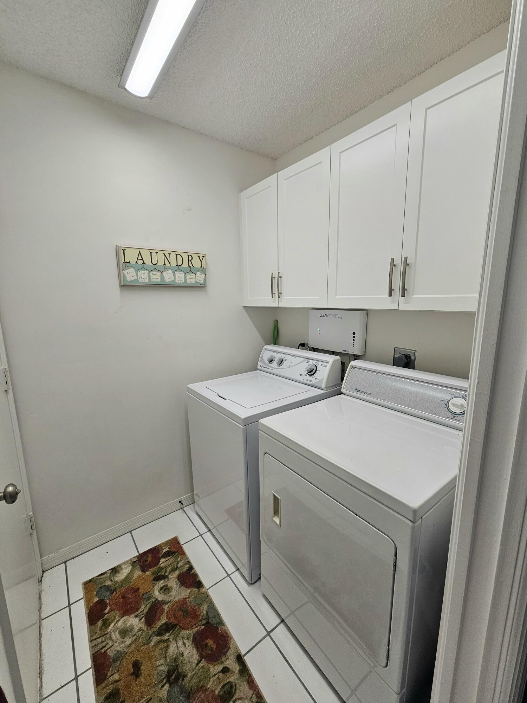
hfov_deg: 89.9
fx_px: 264
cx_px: 264
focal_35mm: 13
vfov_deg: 106.2
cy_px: 352
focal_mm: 2.2
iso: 64
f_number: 2.2
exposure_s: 1/120
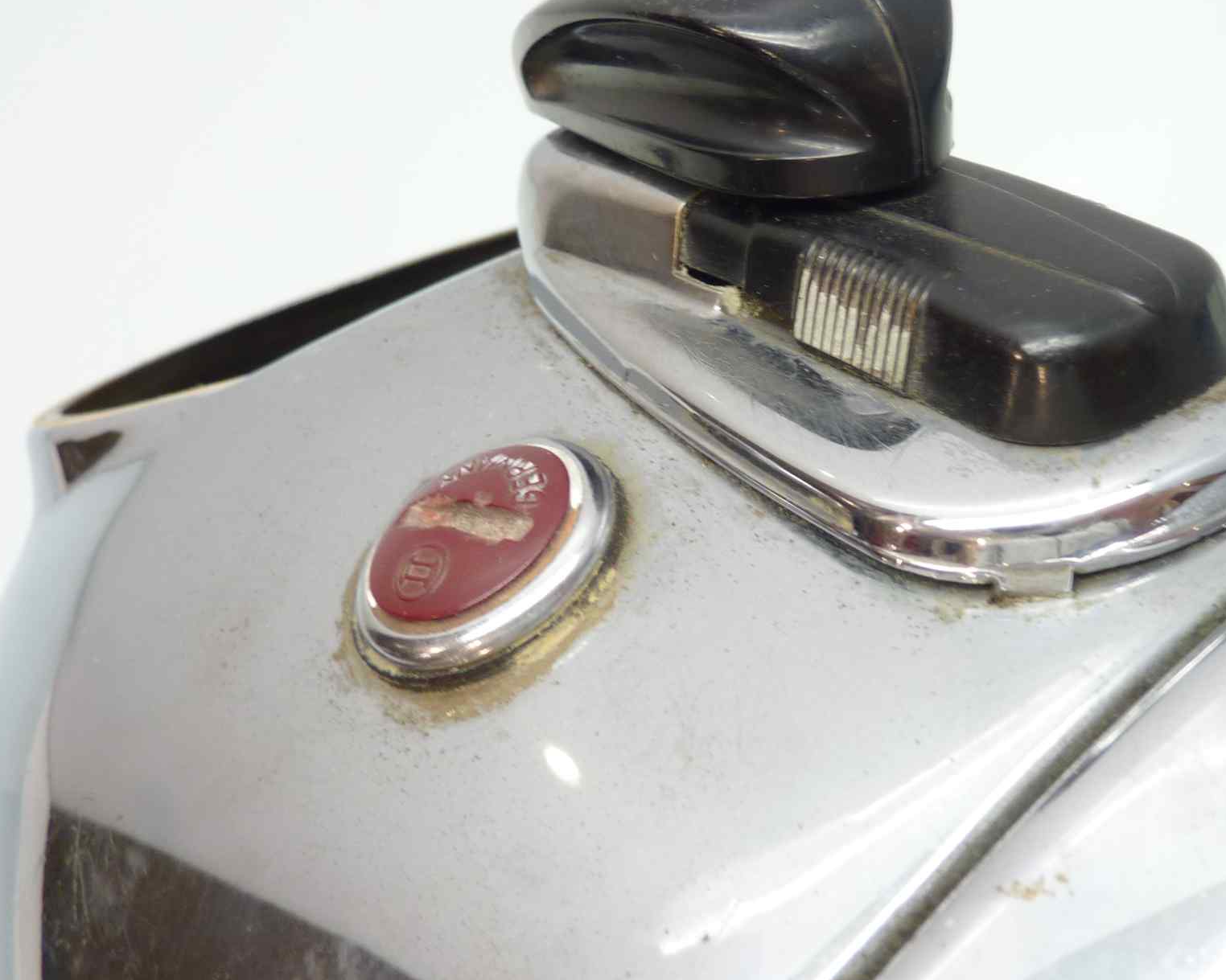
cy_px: 434
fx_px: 1488
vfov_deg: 36.4
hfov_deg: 44.1
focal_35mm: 41
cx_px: 817
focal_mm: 4.1
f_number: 3.3
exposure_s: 1/10
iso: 80
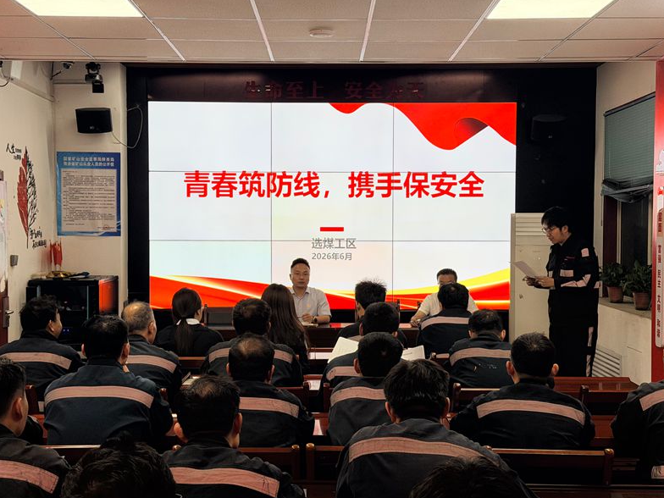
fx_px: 940
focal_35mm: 49
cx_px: 337
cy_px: 250
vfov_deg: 29.7
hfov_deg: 38.9
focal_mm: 6.76
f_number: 1.78
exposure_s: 1/319
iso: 64
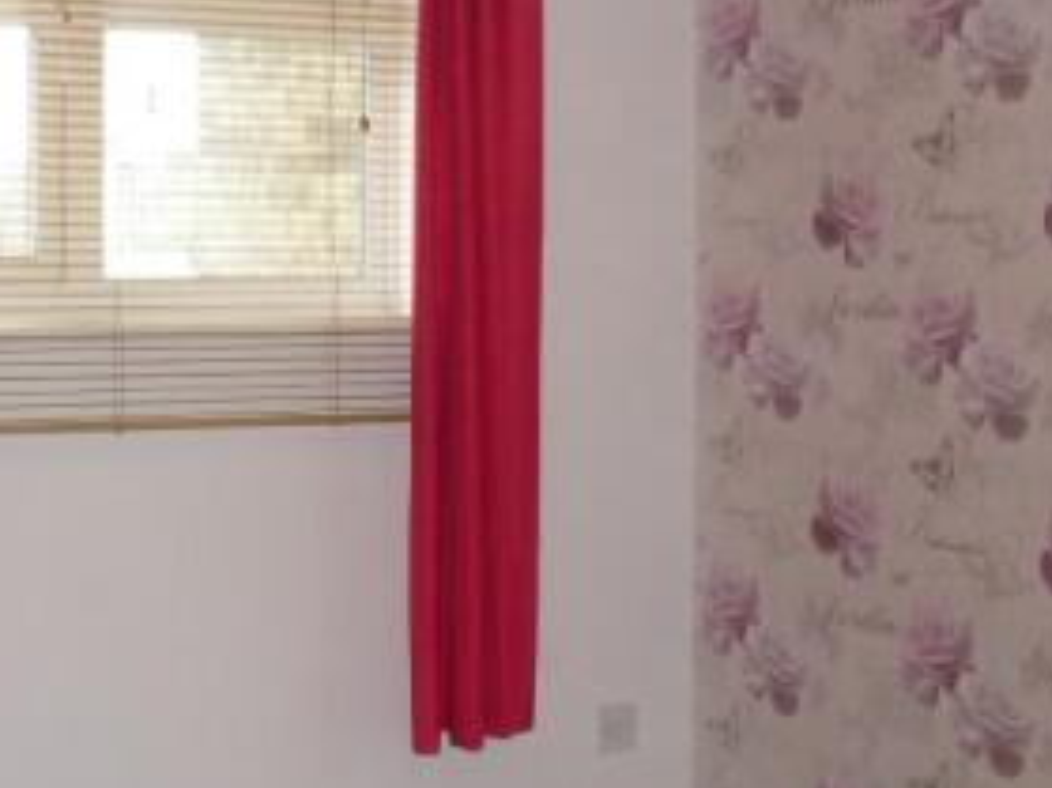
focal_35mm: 69
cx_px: 304
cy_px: 334
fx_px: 2096
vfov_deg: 21.3
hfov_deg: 27.9
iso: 125
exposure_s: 1/30
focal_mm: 5.5
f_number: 2.8
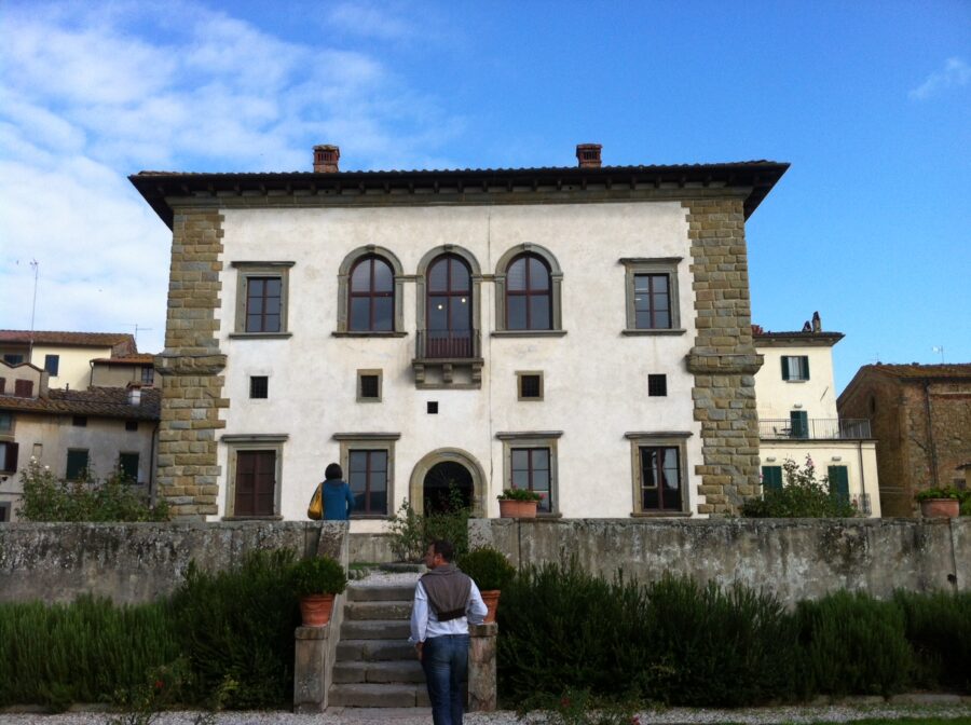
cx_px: 486
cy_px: 362
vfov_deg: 40.6
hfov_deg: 52.7
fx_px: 980
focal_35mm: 35
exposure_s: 1/1257
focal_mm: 3.85
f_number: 2.8
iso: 80
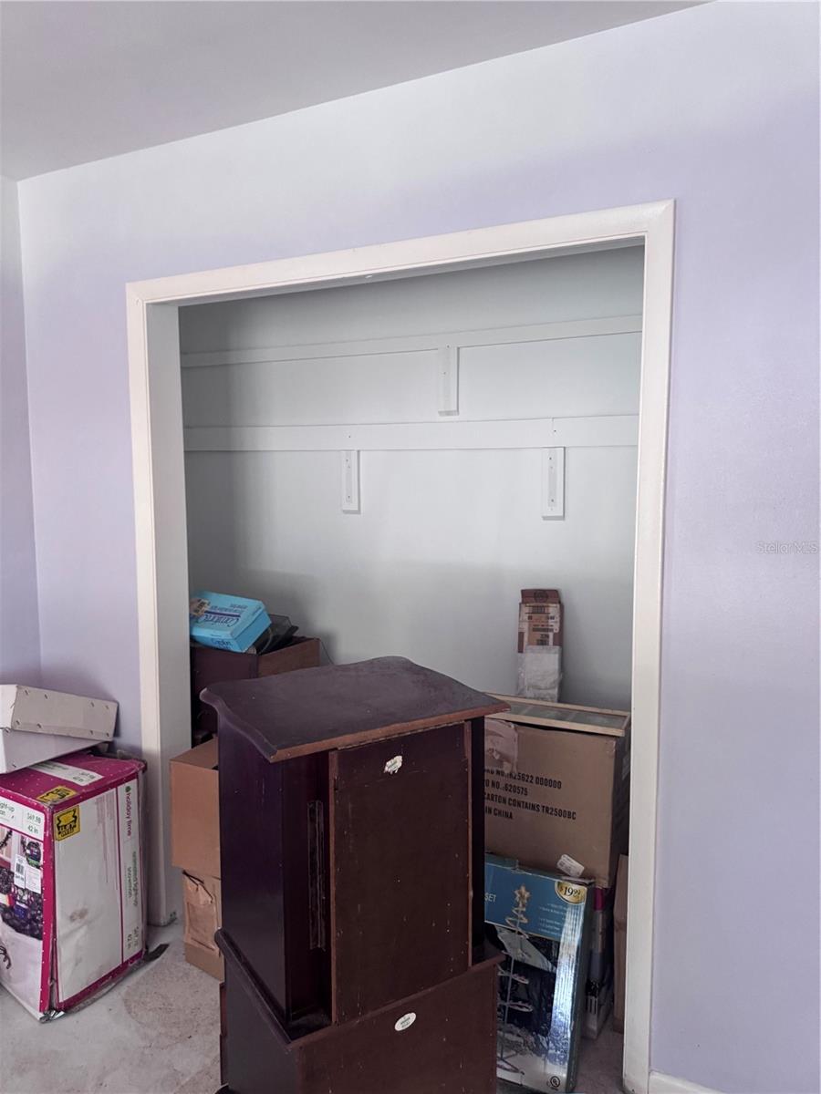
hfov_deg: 56.8
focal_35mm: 24
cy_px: 547
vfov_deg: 71.6
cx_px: 410
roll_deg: -0.7
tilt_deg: -3.9
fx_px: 759
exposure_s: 1/60
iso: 400
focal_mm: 6.76
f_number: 1.78
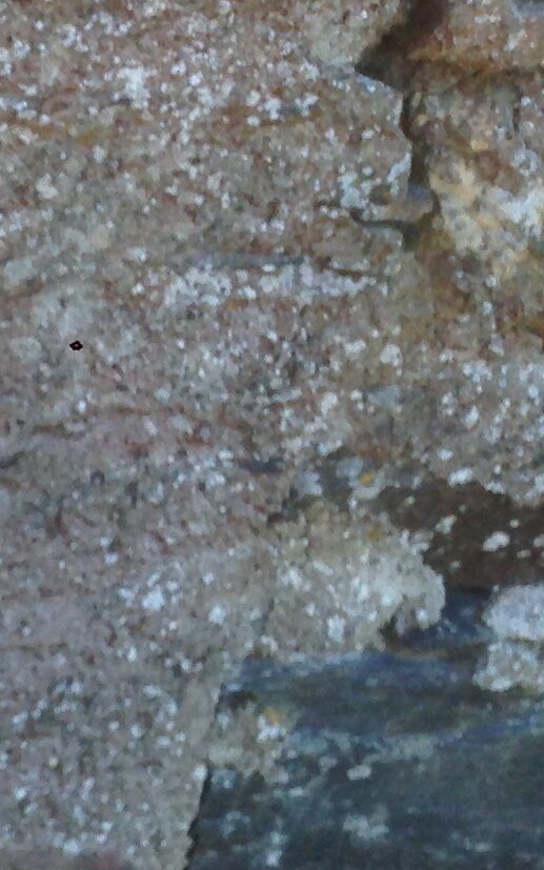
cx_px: -1145
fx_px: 3273
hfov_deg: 8.0
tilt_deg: -47.6
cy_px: 1277
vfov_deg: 14.2
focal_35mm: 138
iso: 50
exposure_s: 1/201
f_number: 2.4
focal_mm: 4.12
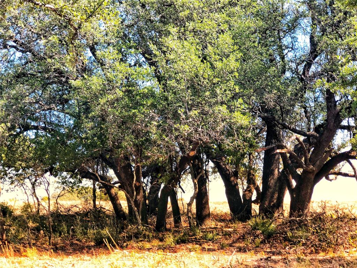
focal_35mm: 57
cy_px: 134
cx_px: 178
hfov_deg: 33.8
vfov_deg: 25.7
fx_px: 588
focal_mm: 6.6
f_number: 2.8
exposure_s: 1/120
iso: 25
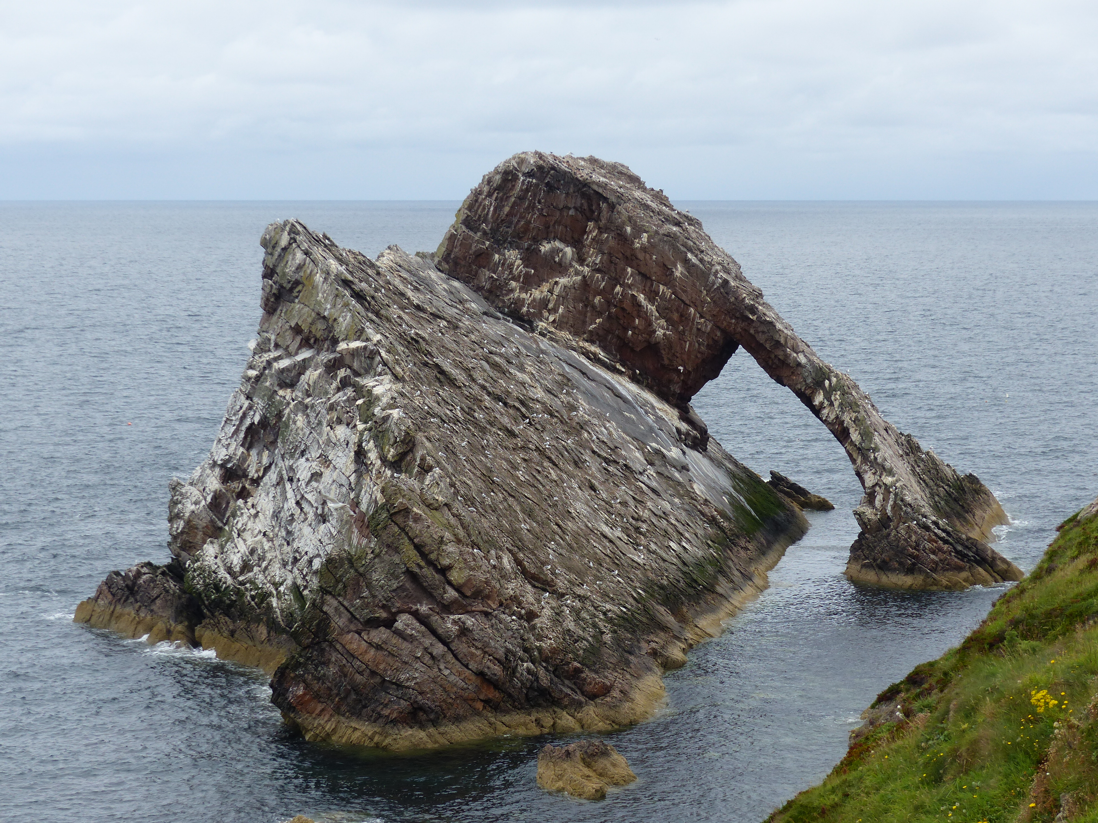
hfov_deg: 19.3
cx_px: 549
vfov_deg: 14.5
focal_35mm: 102
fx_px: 3235
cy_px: 412
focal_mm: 18.3
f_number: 4
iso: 100
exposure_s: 1/500
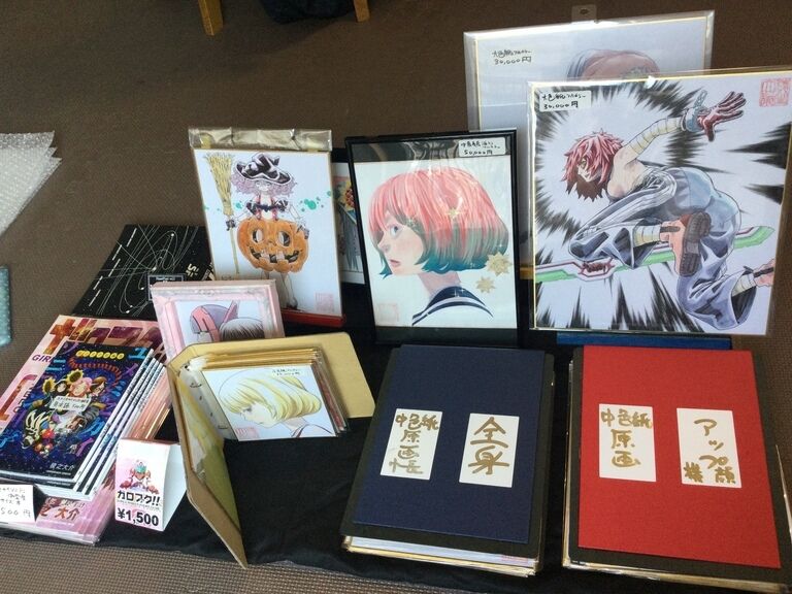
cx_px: 396
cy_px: 297
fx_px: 709
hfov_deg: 58.4
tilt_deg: -48.3
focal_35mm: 31
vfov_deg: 45.4
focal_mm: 3.3
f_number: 2.4
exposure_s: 1/30
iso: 32
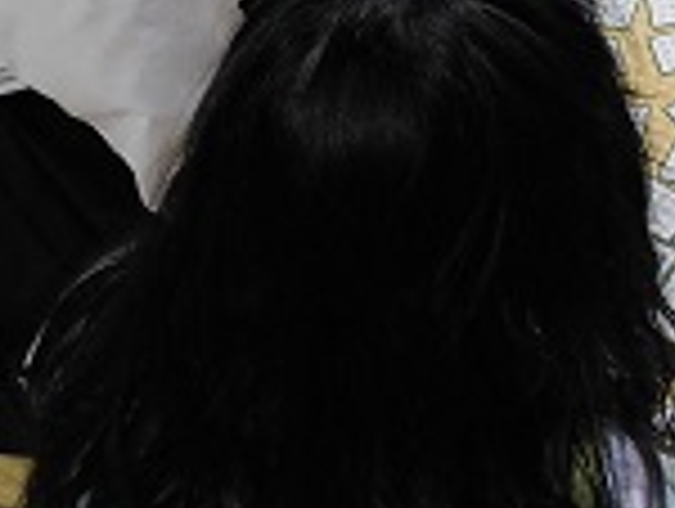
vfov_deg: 16.3
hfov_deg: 21.4
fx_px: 1660
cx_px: 810
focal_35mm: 85
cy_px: -180
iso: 400
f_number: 3.5
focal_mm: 5.4
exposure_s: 1/30
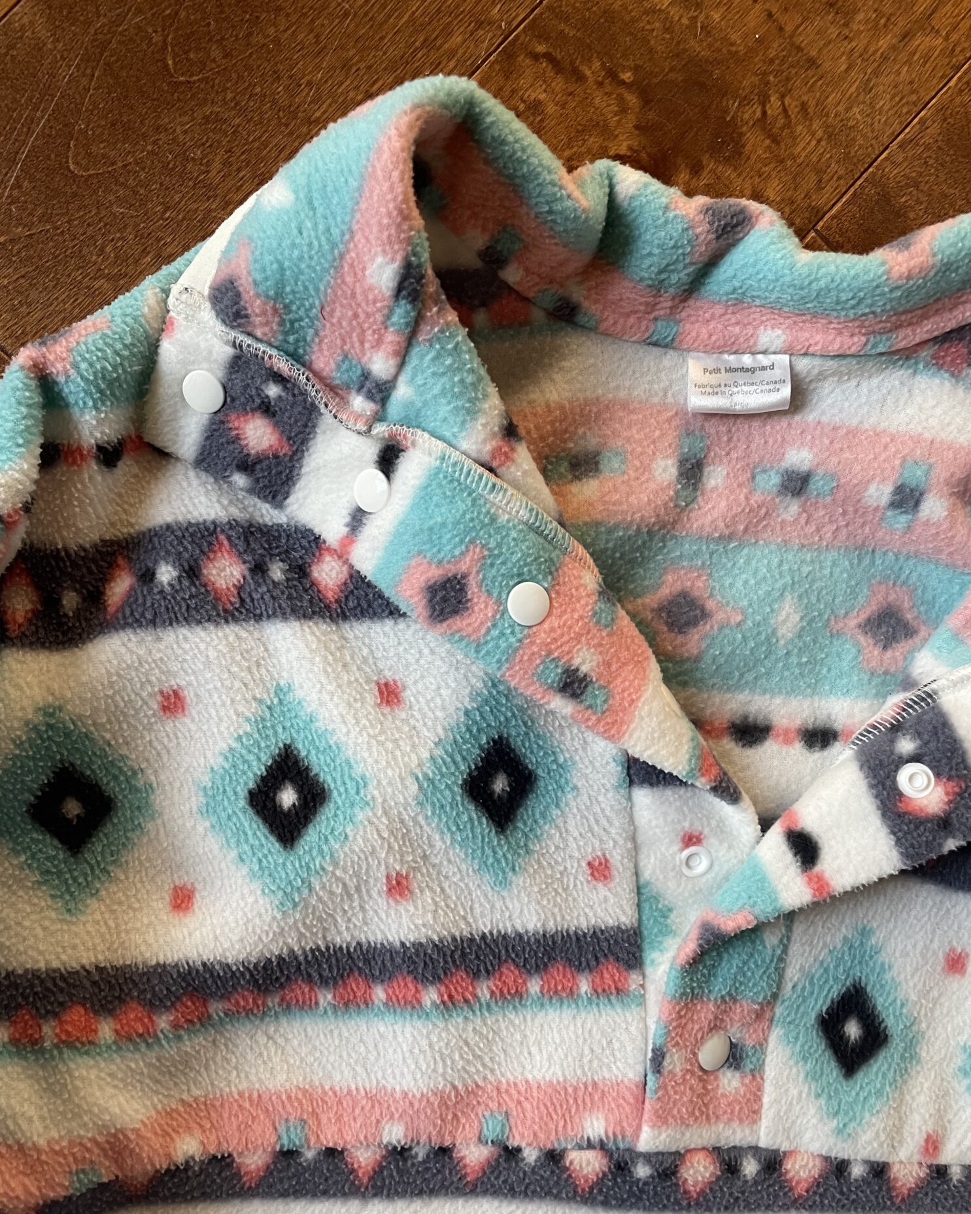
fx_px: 1006
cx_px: 471
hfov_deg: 51.5
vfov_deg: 62.1
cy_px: 652
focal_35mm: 28
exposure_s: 1/91
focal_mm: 4.2
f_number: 1.6
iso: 125
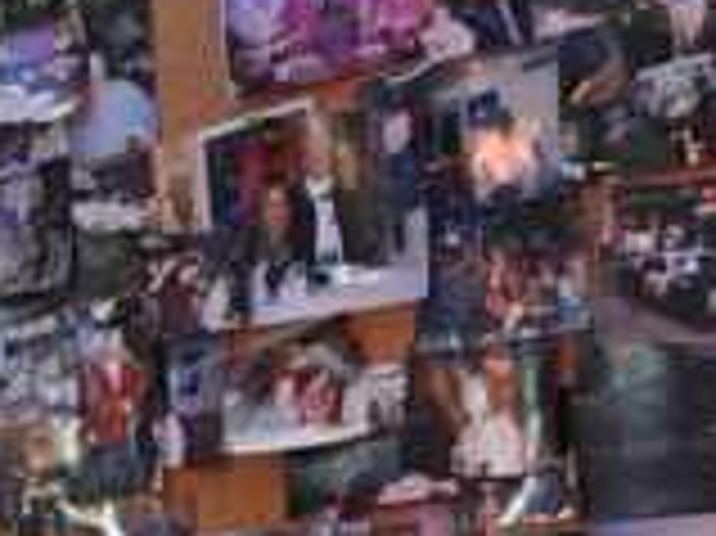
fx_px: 1890
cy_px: 655
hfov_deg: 21.1
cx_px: 126
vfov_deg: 15.5
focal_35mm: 91
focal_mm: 21
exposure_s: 1/10
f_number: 3.8
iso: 1600
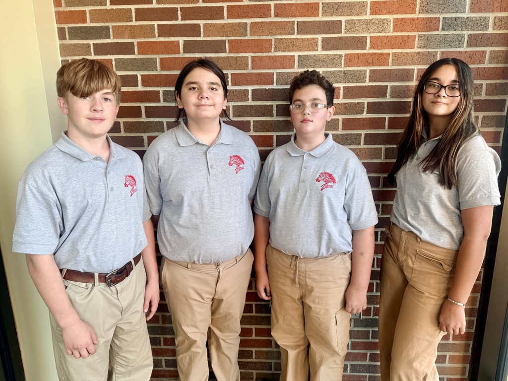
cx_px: 254
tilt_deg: -14.4
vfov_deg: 56.8
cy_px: 190
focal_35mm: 24
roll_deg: +0.6
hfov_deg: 71.6
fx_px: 352
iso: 160
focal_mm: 6.76
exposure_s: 1/120
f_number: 1.78
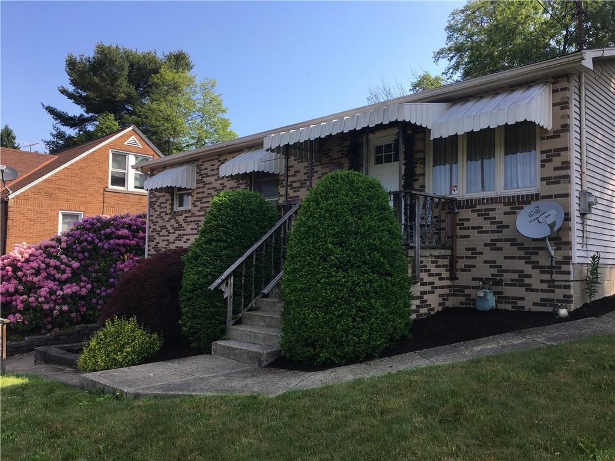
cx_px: 308
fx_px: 515
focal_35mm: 29
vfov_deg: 48.2
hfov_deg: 61.7
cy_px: 230
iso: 25
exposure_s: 1/605
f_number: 2.2
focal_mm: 4.15
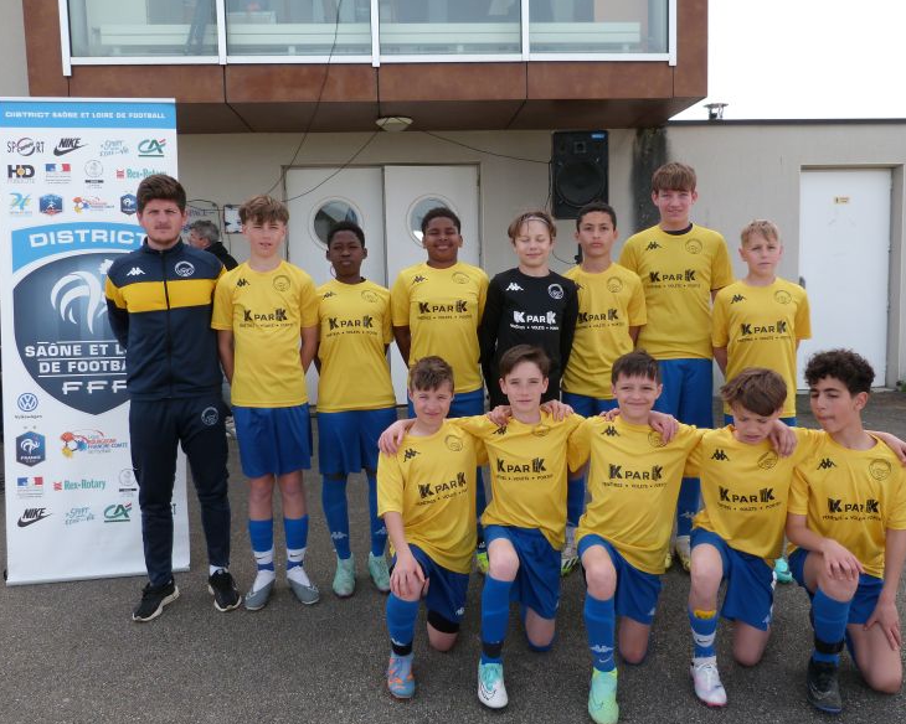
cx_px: 449
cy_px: 368
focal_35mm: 31
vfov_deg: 47.1
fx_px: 831
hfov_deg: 57.2
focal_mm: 5.1
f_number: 2.9
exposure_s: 1/640
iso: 100
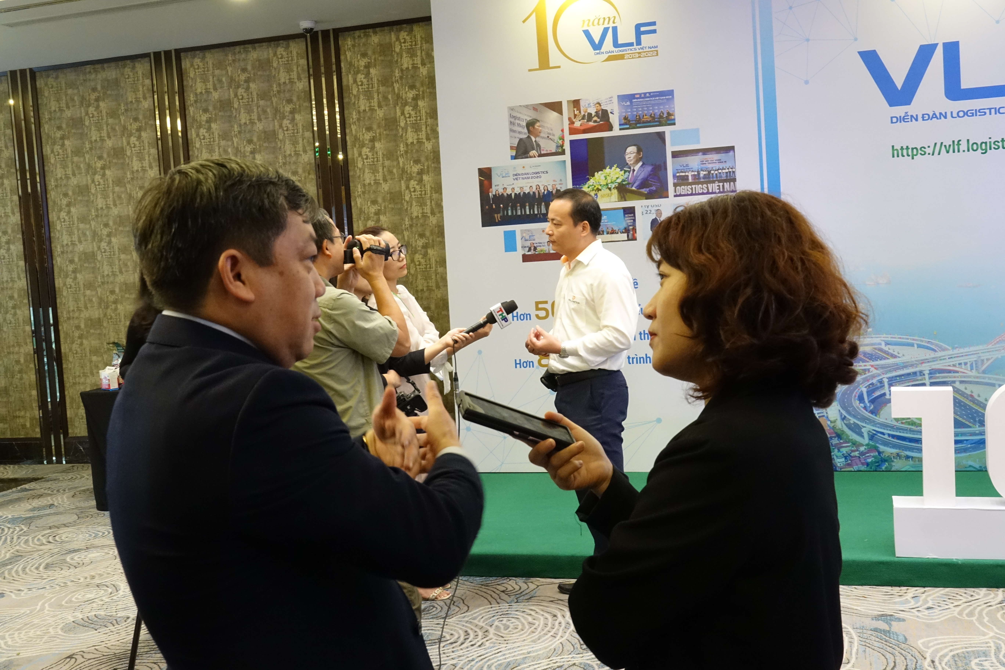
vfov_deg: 33.4
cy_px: 335
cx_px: 502
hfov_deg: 48.5
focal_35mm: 40
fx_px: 1117
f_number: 6.3
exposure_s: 1/30
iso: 1600
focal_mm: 14.65
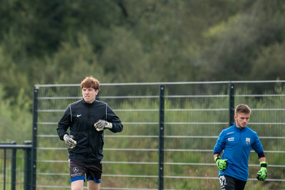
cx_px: 91
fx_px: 4965
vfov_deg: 2.2
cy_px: 53
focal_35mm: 627
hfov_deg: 3.3
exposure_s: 1/1250
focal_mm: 200
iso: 160
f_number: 2.8
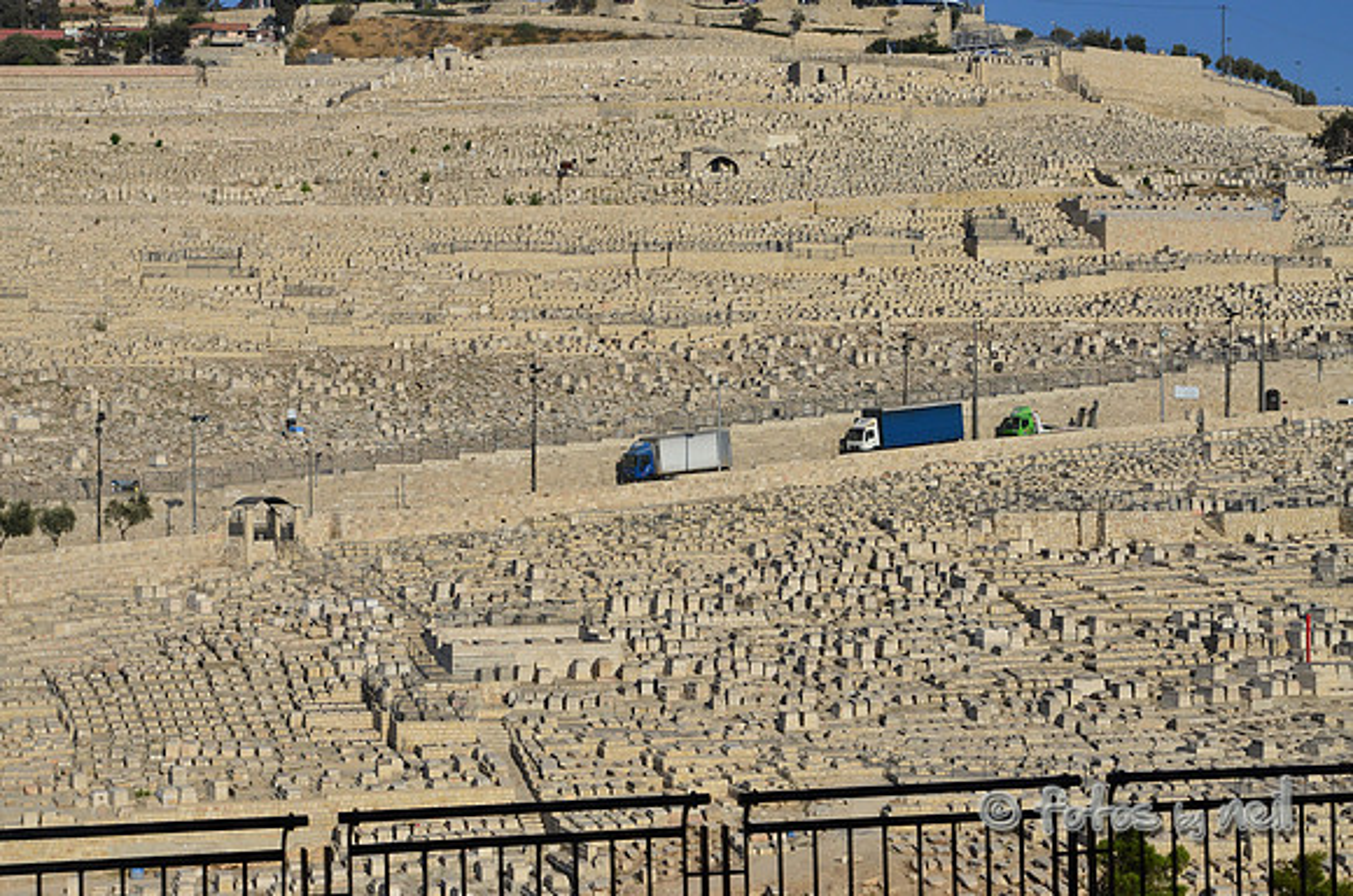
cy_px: 448
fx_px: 3375
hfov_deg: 22.7
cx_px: 676
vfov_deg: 15.1
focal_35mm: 90
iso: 400
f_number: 9
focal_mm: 60
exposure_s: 1/1250
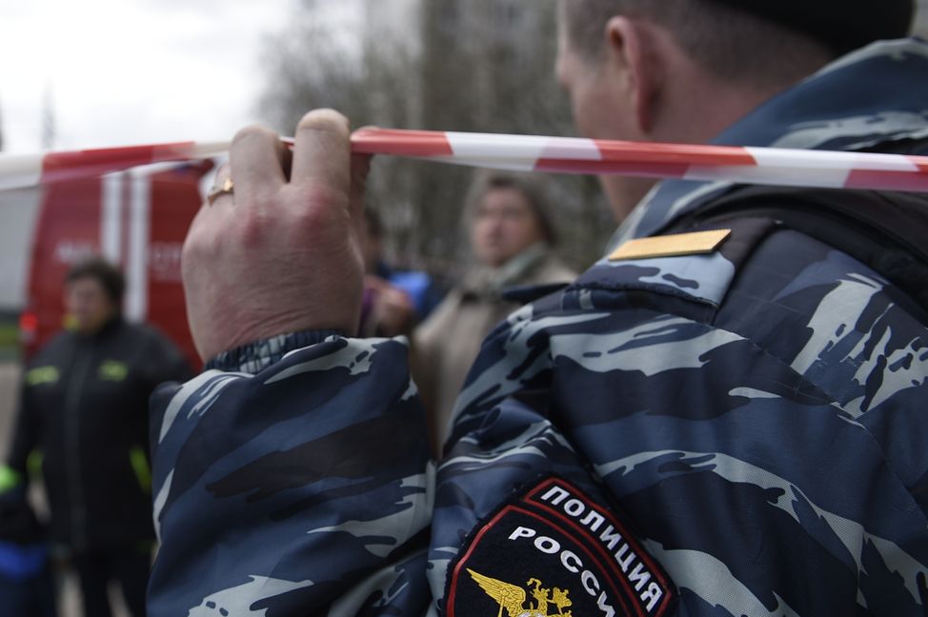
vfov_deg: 33.3
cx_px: 224
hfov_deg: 46.6
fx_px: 1030
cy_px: 286
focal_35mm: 40
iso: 125
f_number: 4
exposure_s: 1/640
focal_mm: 24
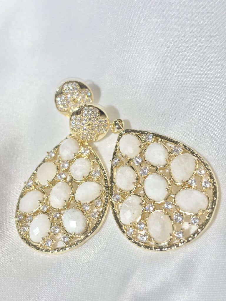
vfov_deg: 36.8
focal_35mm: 52
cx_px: 113
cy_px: 150
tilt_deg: -54.3
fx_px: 453
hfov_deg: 28.0
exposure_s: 1/271
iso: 32
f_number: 1.6
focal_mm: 5.96
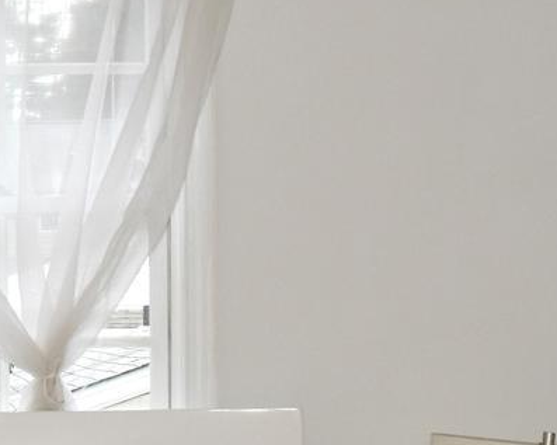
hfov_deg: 10.1
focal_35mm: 189
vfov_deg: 8.2
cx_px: -51
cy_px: 360
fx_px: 3113
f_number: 5.6
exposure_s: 1/160
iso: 1000
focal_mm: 26
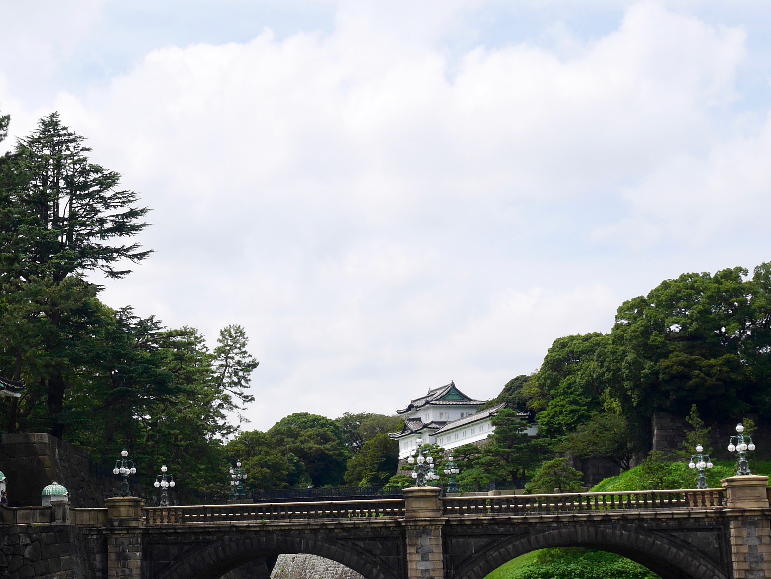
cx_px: 154
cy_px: 358
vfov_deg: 23.3
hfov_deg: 30.0
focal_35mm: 63
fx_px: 1404
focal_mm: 16
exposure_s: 1/500
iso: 200
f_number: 9
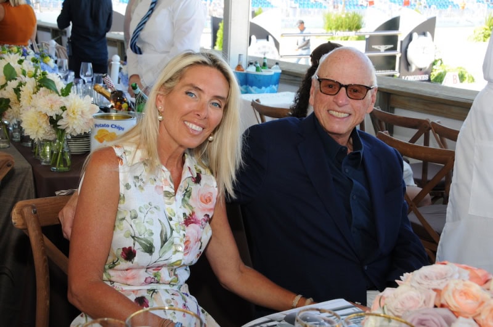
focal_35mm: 51
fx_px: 697
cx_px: 246
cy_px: 164
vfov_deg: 26.4
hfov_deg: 38.9
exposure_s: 1/125
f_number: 9
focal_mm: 34
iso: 500
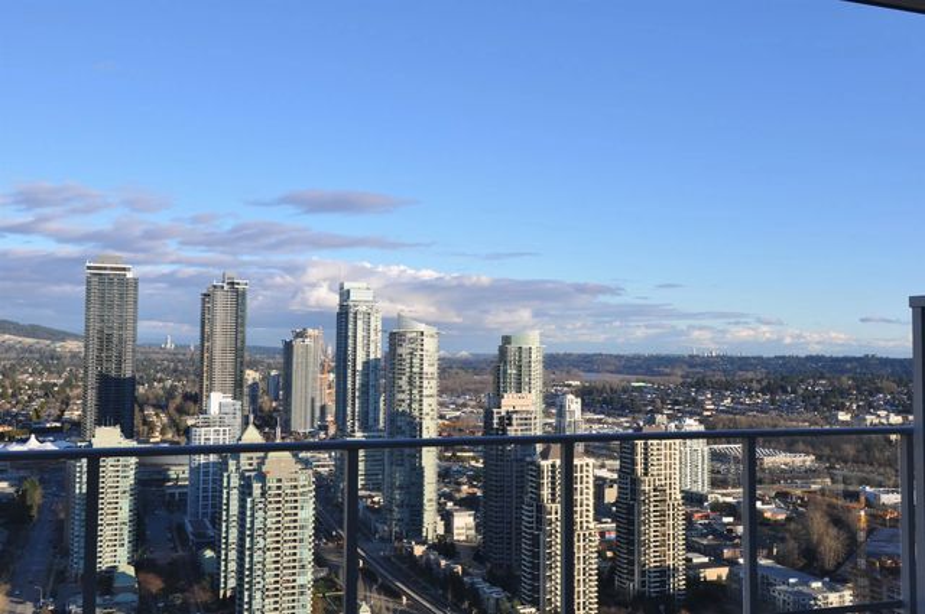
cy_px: 307
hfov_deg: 53.2
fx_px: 924
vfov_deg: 36.8
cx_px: 462
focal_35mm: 36
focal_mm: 24
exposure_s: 1/320
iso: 200
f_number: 9
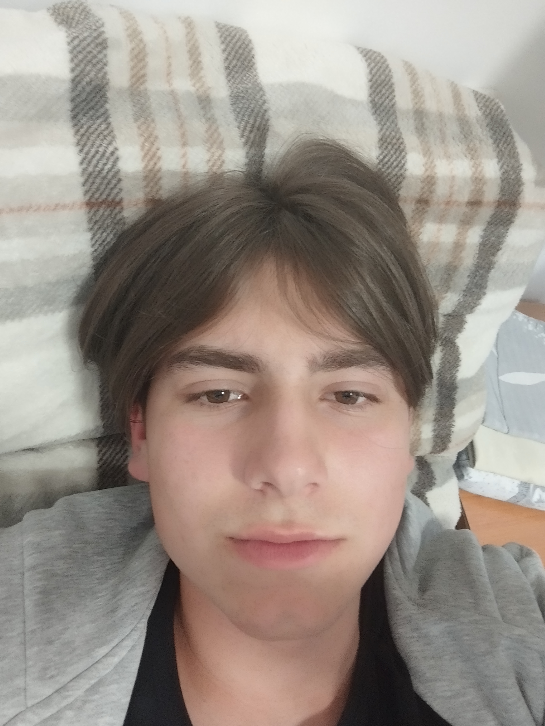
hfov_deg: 66.0
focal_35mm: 20
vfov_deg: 81.7
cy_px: 363
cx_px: 272
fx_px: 420
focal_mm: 3.49
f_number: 2.45
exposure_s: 1/33.3
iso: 480
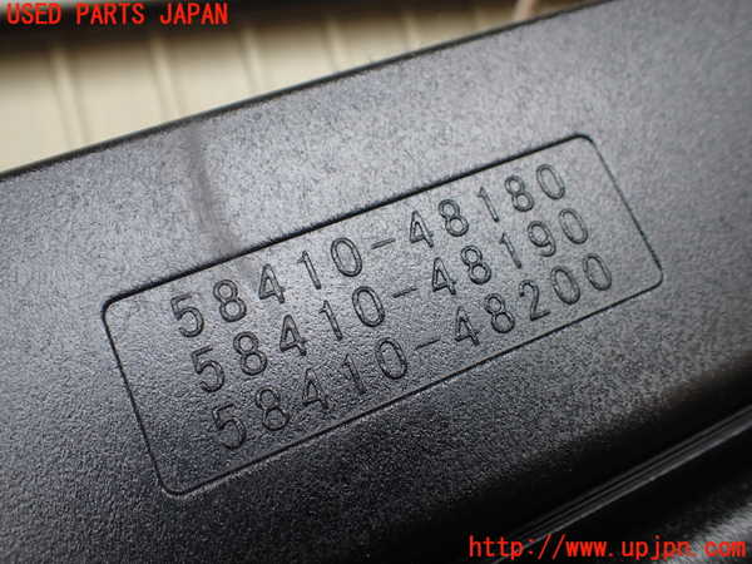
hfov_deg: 60.0
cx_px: 376
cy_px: 282
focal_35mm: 30
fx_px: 652
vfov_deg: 46.8
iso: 100
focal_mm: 5.4
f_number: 2.3
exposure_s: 1/160
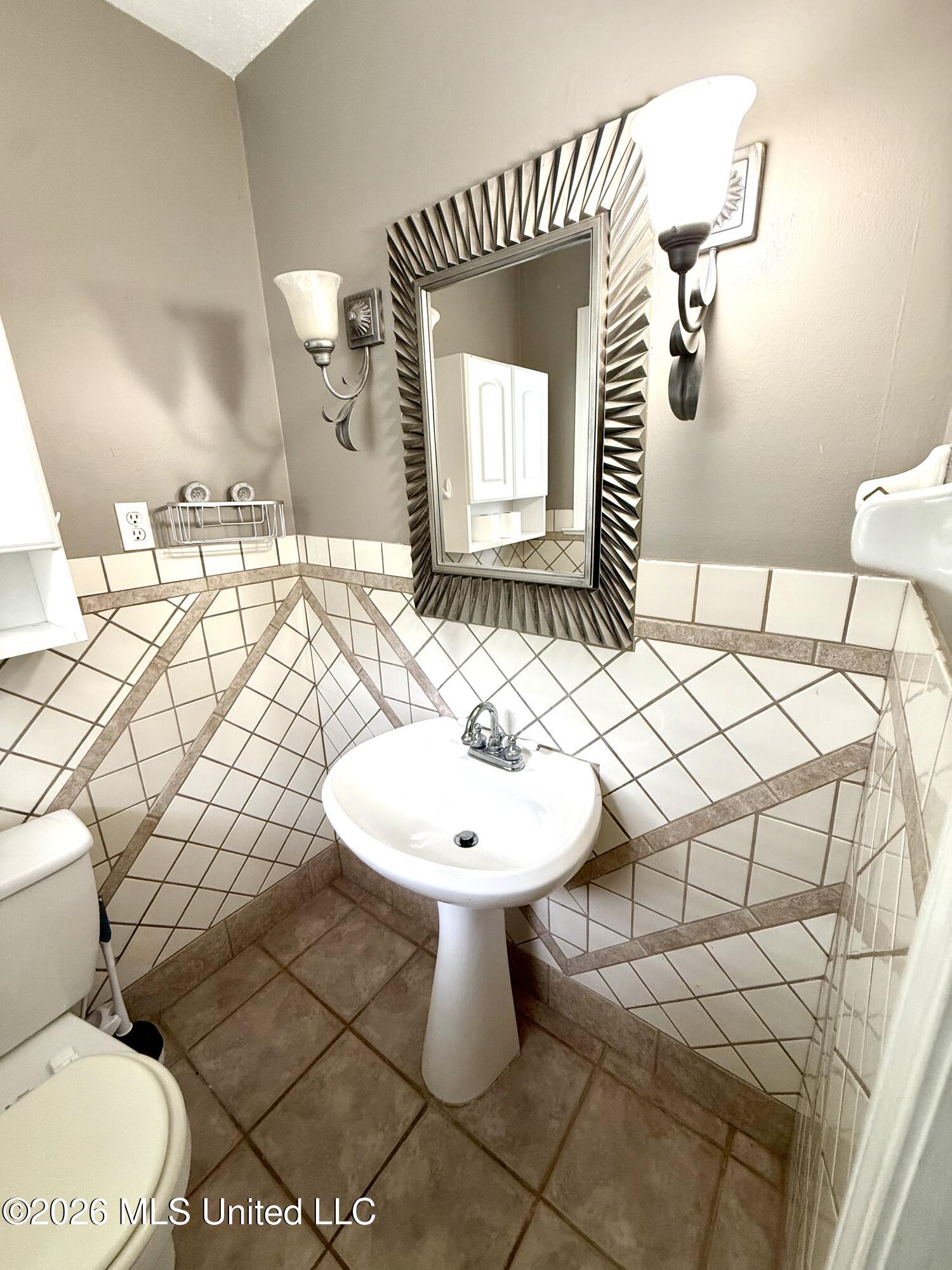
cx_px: 476
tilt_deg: -16.8
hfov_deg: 85.7
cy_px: 635
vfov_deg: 102.1
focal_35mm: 14
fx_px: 513
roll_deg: +2.2
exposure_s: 1/120
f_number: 2.2
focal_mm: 2.22
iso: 200
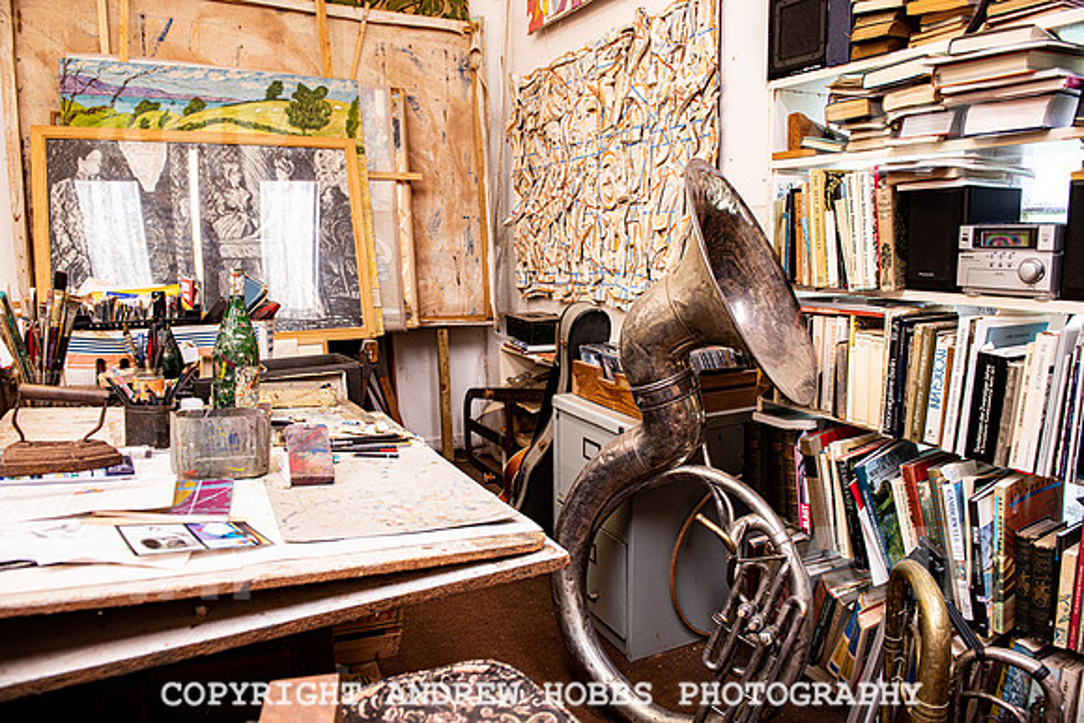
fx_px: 723
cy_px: 362
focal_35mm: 24
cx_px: 542
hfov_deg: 73.7
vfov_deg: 53.2
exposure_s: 1/8
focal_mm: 24
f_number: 5.6
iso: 64
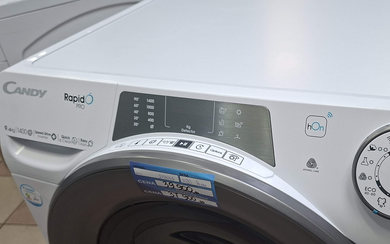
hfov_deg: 52.2
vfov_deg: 33.9
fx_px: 393
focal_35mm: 37
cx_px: 245
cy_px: 176
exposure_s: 1/100
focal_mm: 5.54
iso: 200
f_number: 1.8
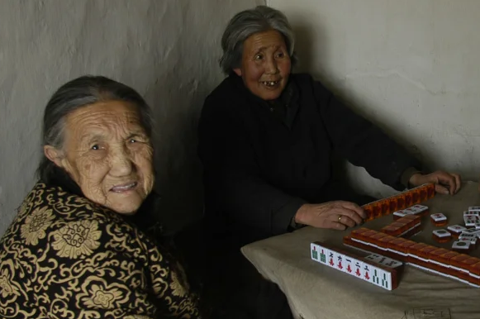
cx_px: 457
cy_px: 189
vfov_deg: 21.8
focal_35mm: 62
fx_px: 826
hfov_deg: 30.6
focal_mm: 20
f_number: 3.5
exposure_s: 1/50
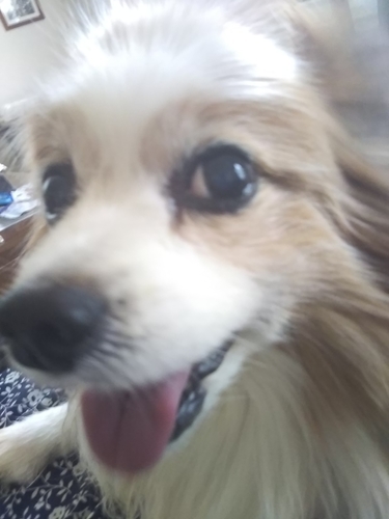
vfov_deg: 60.0
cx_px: 194
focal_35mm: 30
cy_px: 260
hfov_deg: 46.8
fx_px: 450
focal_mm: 4
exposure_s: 1/9
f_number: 2.2
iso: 640
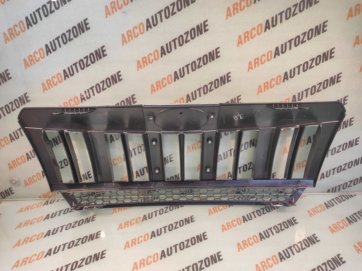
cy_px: 136
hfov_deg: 91.1
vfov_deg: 74.7
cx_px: 181
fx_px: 178
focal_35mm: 17
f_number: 1.79
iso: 253
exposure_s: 1/33
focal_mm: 4.74
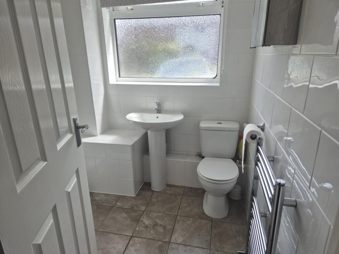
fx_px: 225
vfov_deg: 58.9
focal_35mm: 23
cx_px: 170
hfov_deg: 73.9
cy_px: 127
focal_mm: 5.4
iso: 25
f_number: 1.8
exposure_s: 1/206
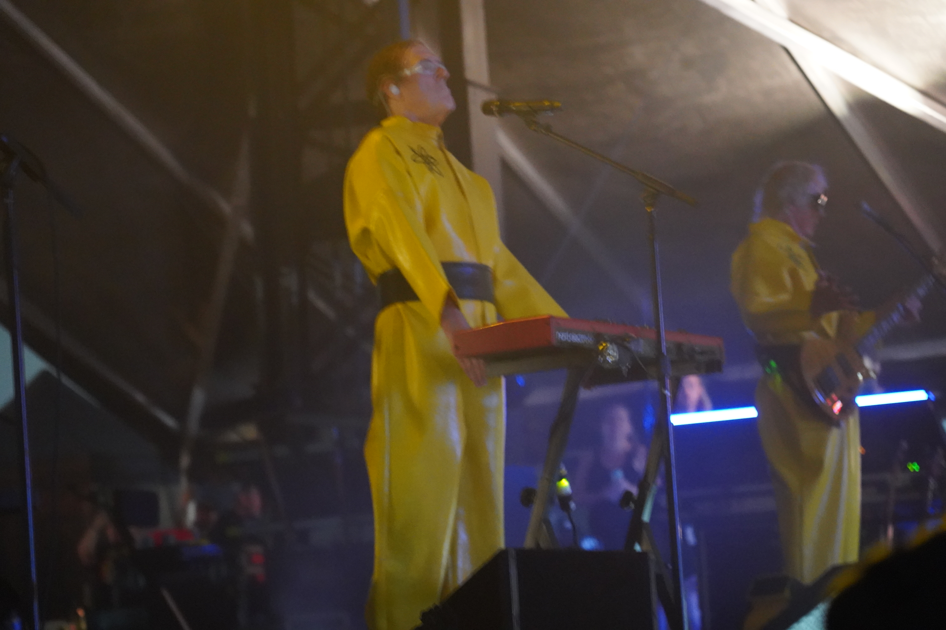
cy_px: 315
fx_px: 2759
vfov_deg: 13.0
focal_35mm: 105
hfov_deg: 19.5
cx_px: 473
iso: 12800
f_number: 4
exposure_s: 1/15
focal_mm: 105
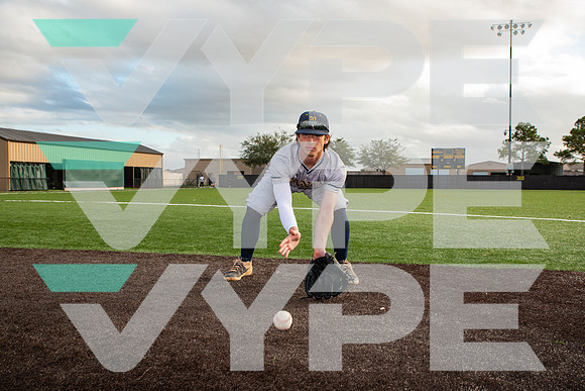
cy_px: 196
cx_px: 292
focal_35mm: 32
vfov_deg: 41.1
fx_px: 520
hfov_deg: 58.7
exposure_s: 1/400
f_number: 7.1
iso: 400
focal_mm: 32
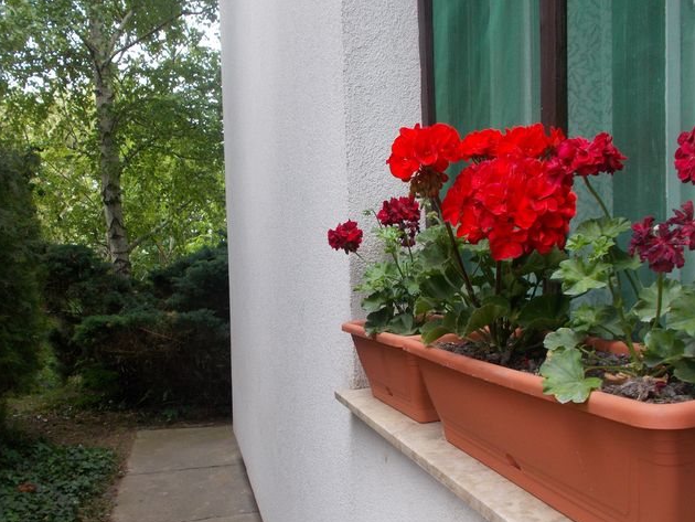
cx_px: 349
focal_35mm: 33
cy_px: 311
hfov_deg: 55.3
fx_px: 663
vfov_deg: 42.8
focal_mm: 4.6
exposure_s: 1/25
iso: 140
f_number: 3.2
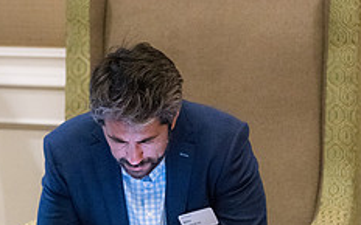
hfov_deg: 11.5
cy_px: 247
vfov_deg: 7.2
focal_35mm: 182
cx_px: 163
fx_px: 1791
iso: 6400
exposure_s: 1/125
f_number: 2.8
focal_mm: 92
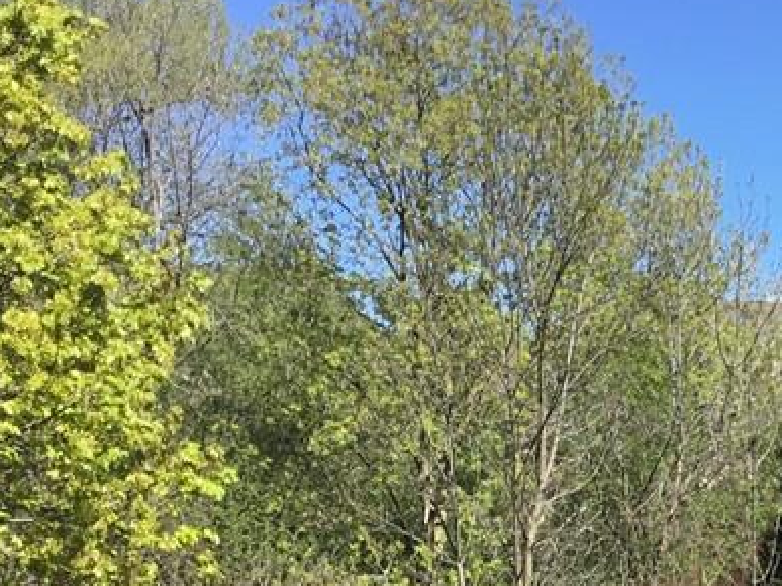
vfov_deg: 17.5
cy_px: 618
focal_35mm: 82
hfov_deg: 23.3
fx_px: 1852
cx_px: 691
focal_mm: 3.3
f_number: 2.4
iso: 25
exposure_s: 1/806
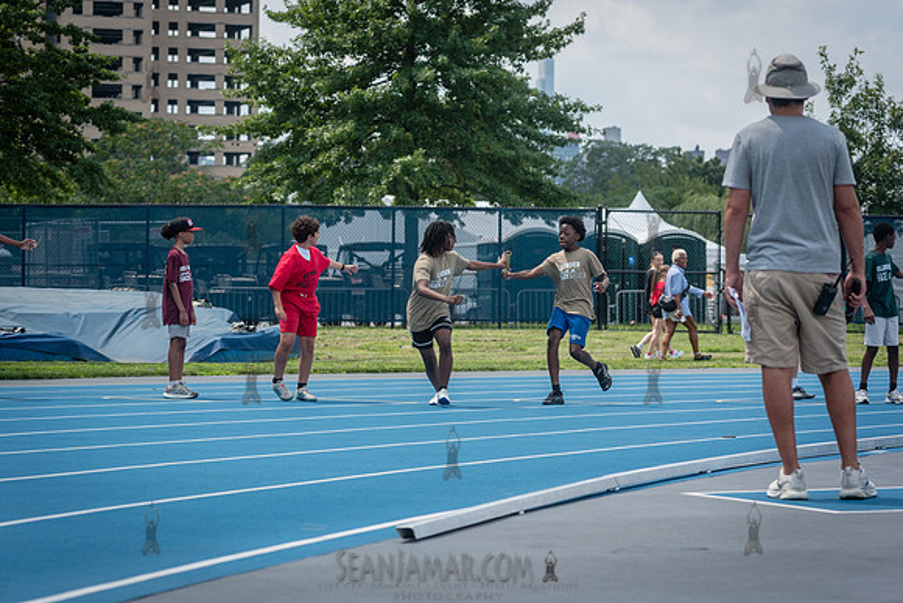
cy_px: 302
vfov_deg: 11.7
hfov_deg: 17.4
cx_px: 452
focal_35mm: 118
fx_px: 2948
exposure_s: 1/800
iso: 160
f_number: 5
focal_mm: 112
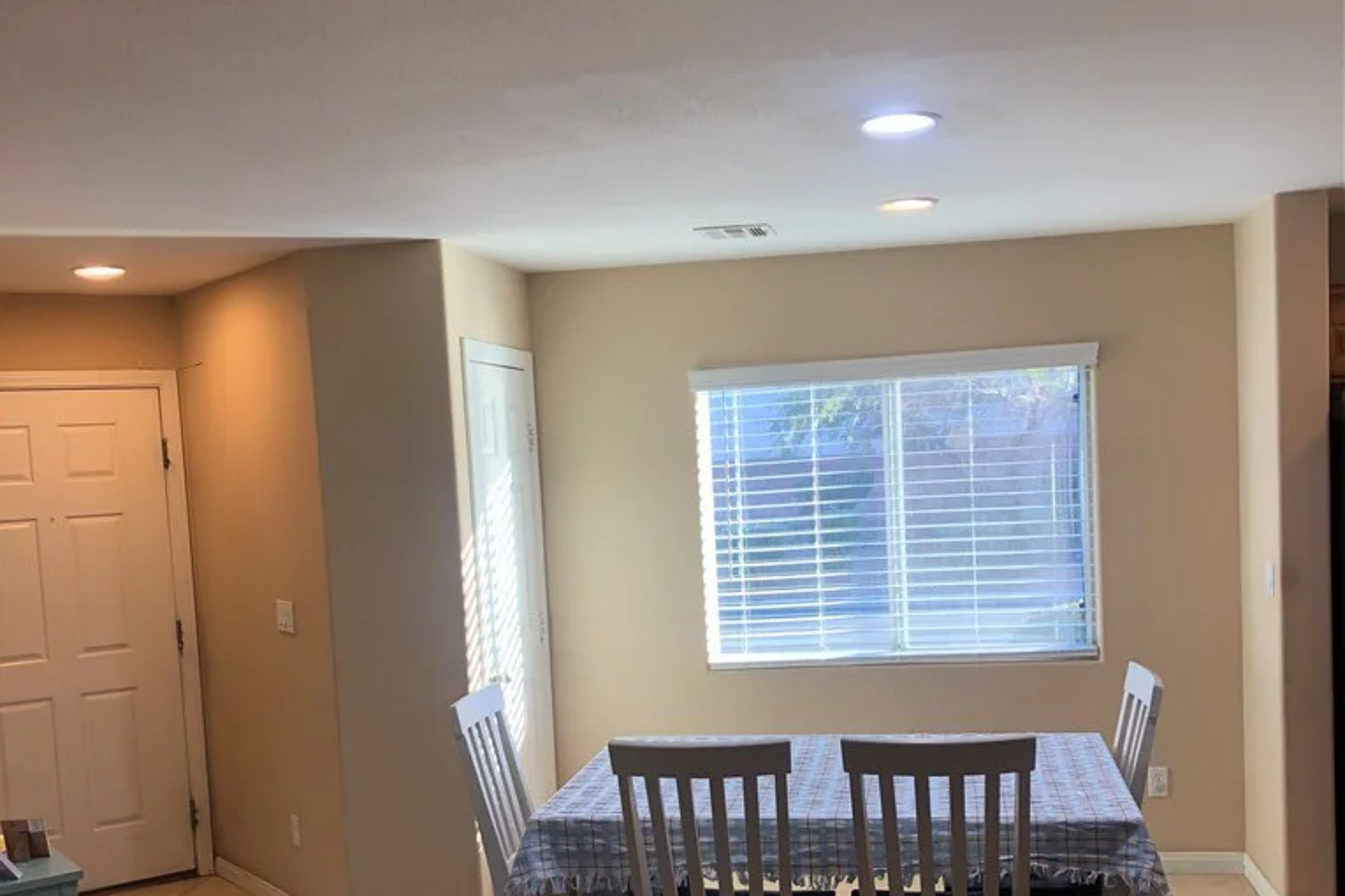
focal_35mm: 39
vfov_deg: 34.0
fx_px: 1457
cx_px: 672
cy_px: 569
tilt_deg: -3.9
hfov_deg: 49.6
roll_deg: +0.9
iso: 50
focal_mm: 3.99
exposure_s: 1/120
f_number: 1.8
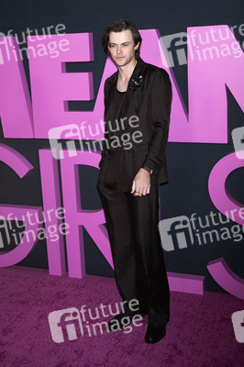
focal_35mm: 38
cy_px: 184
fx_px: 387
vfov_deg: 50.7
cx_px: 122
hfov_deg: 35.0
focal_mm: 38
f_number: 6.3
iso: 400
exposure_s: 1/200
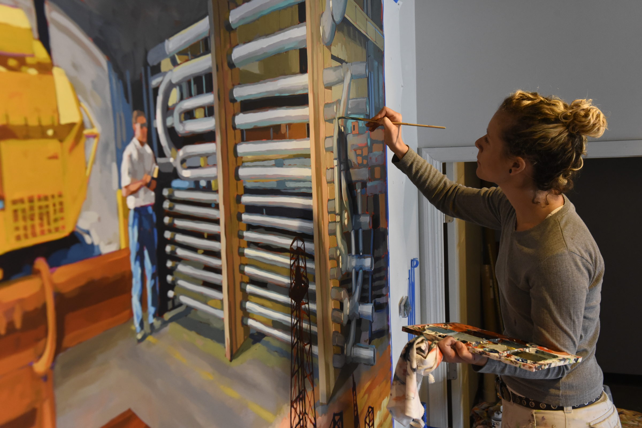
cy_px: 214
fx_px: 749
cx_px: 321
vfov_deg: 31.9
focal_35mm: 42
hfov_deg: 46.4
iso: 3200
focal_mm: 42
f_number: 6.3
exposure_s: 1/125
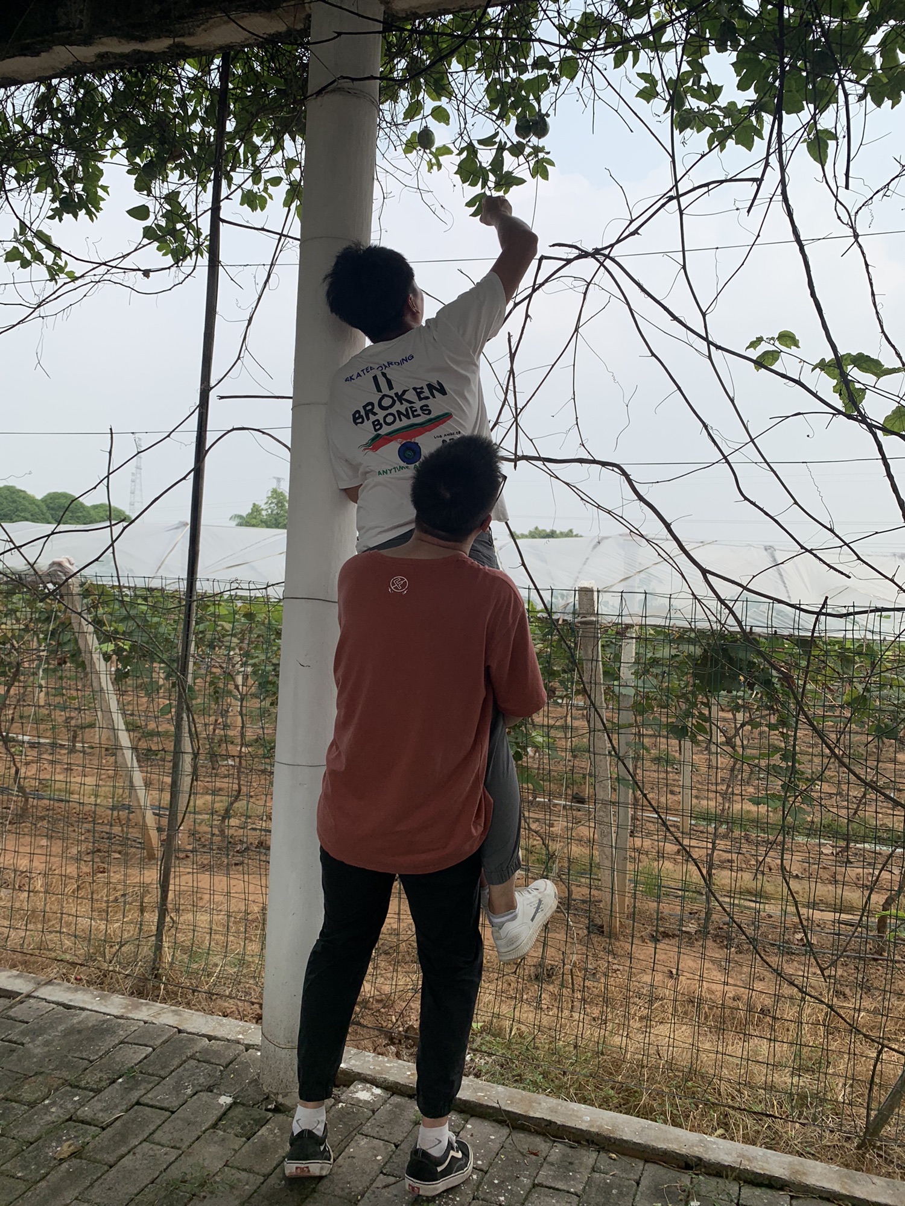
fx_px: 906
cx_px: 452
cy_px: 603
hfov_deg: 53.1
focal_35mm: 26
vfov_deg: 67.3
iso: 25
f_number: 1.8
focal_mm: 4.25
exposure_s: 1/2208
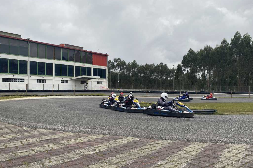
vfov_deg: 46.4
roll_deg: +0.2
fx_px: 197
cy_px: 87
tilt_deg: -2.4
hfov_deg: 65.5
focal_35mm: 28
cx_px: 124
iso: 32
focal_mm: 4.25
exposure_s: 1/1193
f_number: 1.8
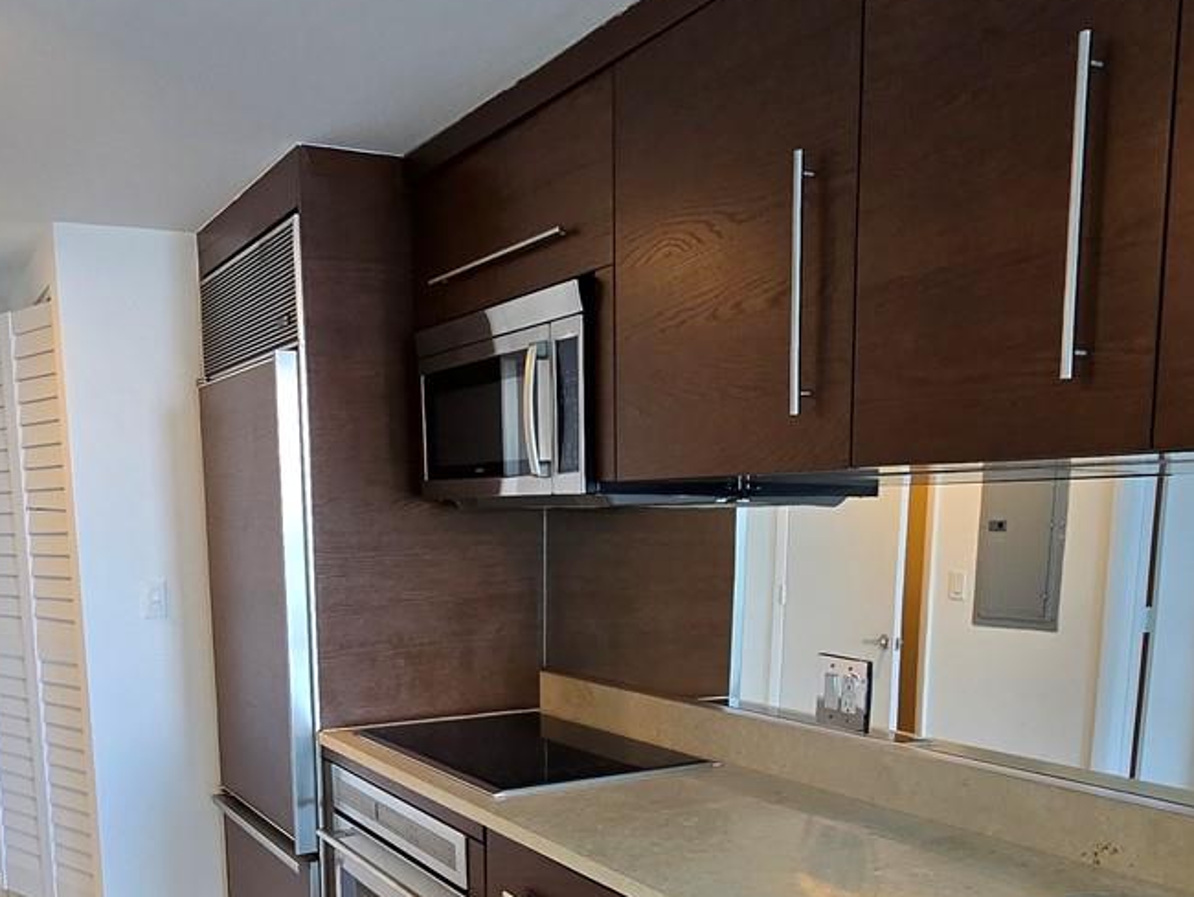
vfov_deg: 42.6
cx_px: 507
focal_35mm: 32
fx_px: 1104
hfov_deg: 56.6
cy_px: 693
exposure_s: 1/60
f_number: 2.2
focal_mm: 2.2
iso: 160
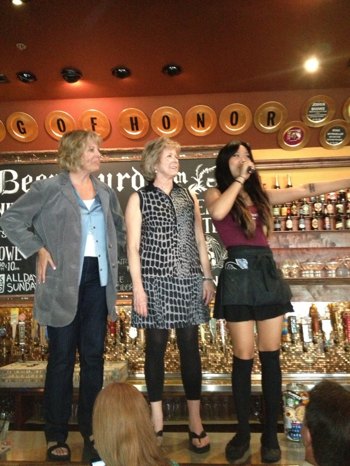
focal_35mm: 35
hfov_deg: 40.7
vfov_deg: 52.6
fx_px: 472
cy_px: 233
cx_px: 175
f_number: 2.4
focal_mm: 4.28
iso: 800
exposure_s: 1/16
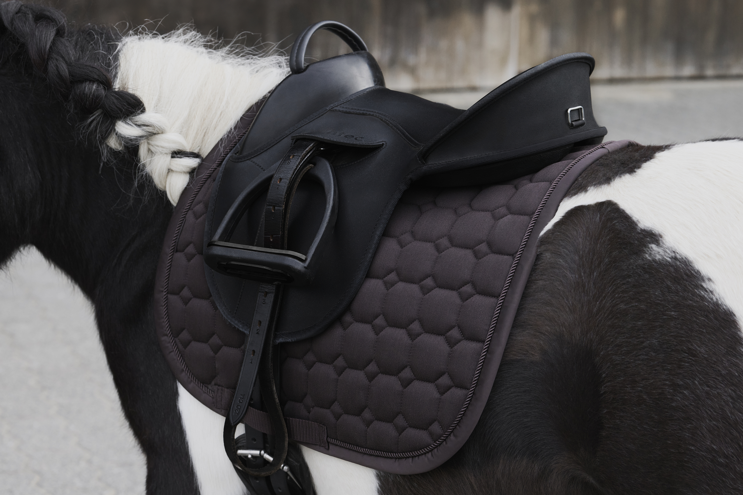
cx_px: 372
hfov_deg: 18.6
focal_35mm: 110
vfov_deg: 12.5
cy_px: 248
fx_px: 2270
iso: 1000
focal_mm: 110
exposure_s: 1/800
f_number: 8
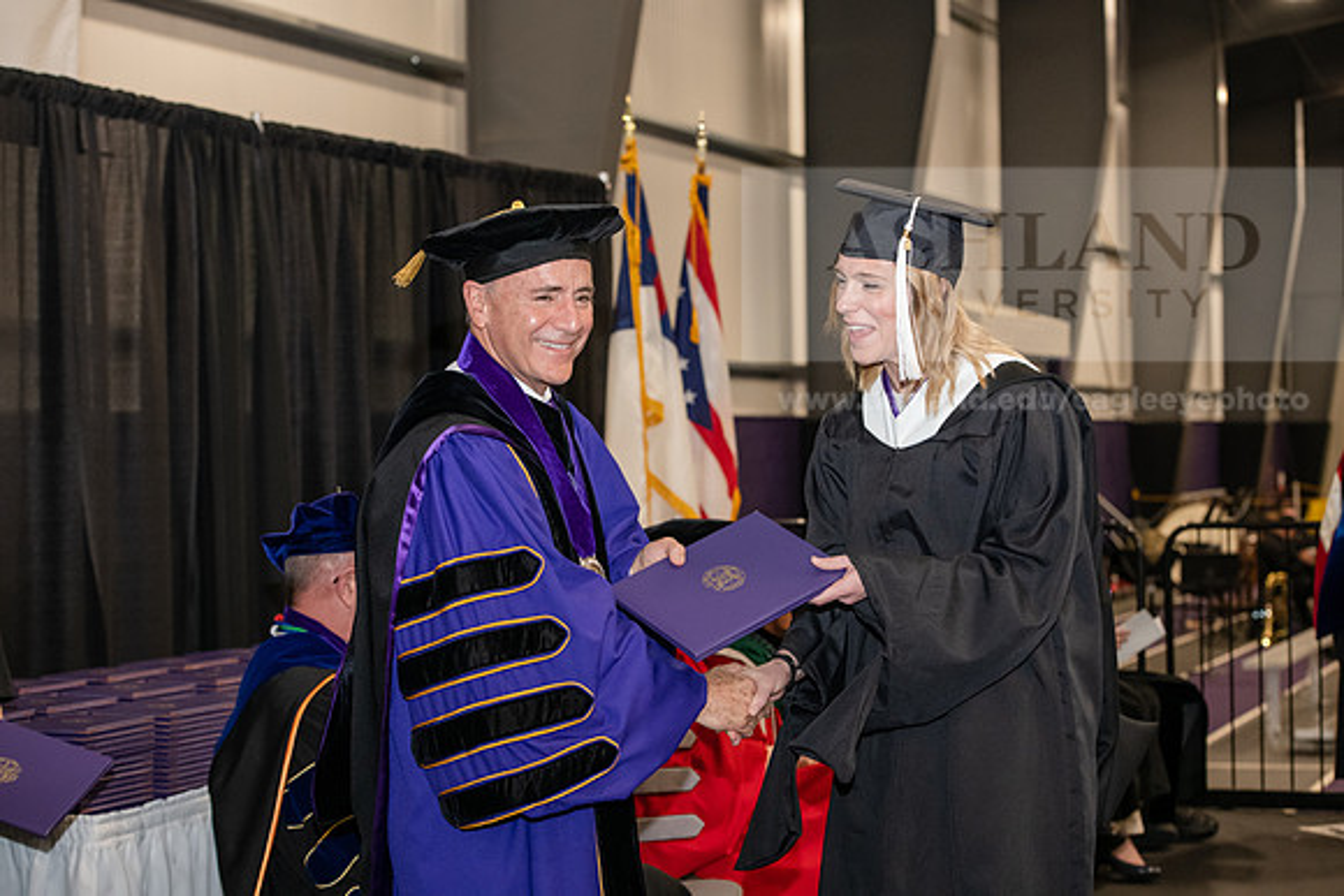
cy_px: 448
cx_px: 672
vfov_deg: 19.5
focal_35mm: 70
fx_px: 2614
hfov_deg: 28.8
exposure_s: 1/200
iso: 2500
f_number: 5
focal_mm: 70
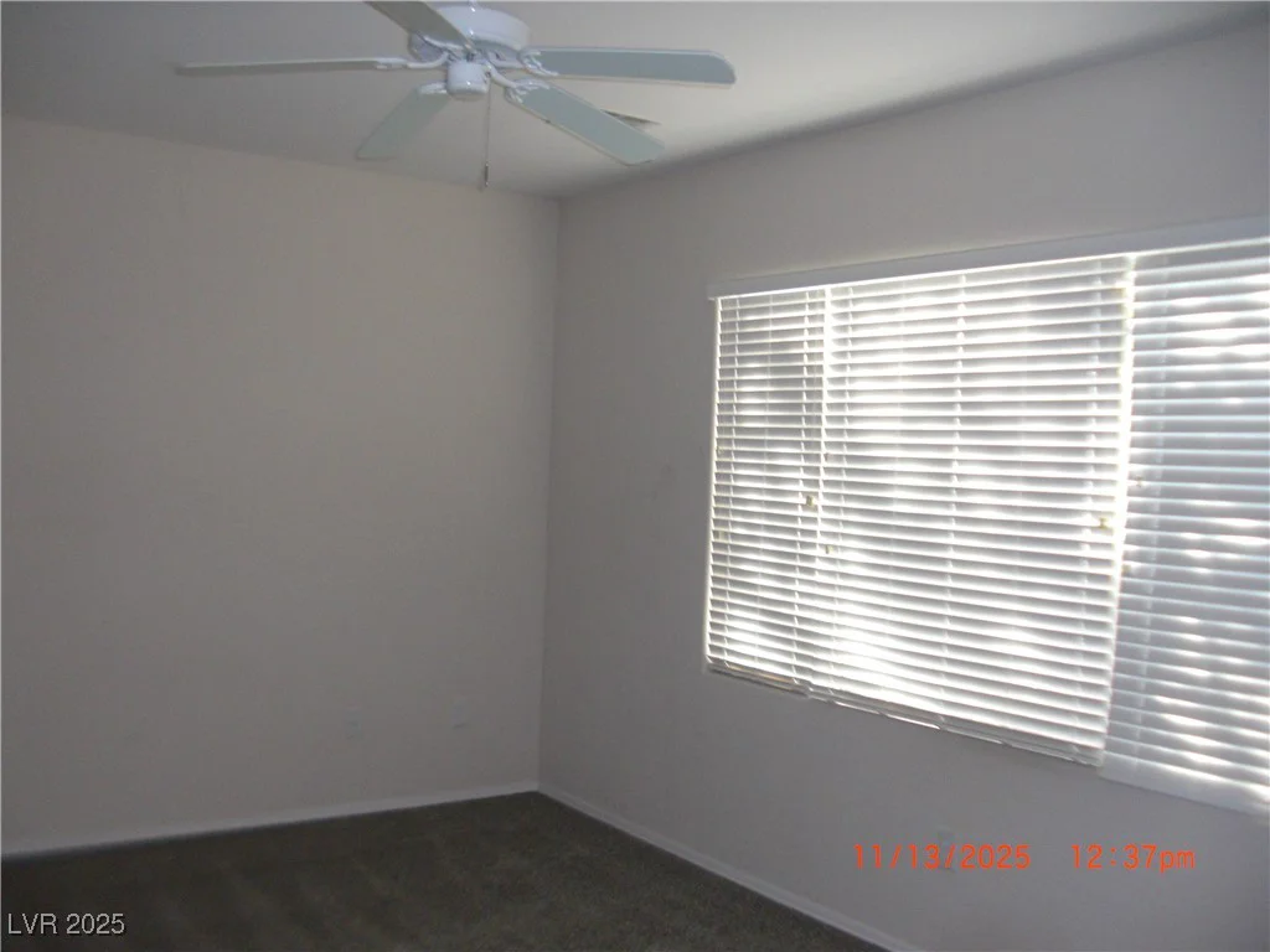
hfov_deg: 51.4
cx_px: 635
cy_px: 476
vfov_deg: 39.7
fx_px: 1321
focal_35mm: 36
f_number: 2.8
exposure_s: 1/60
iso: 200
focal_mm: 6.3
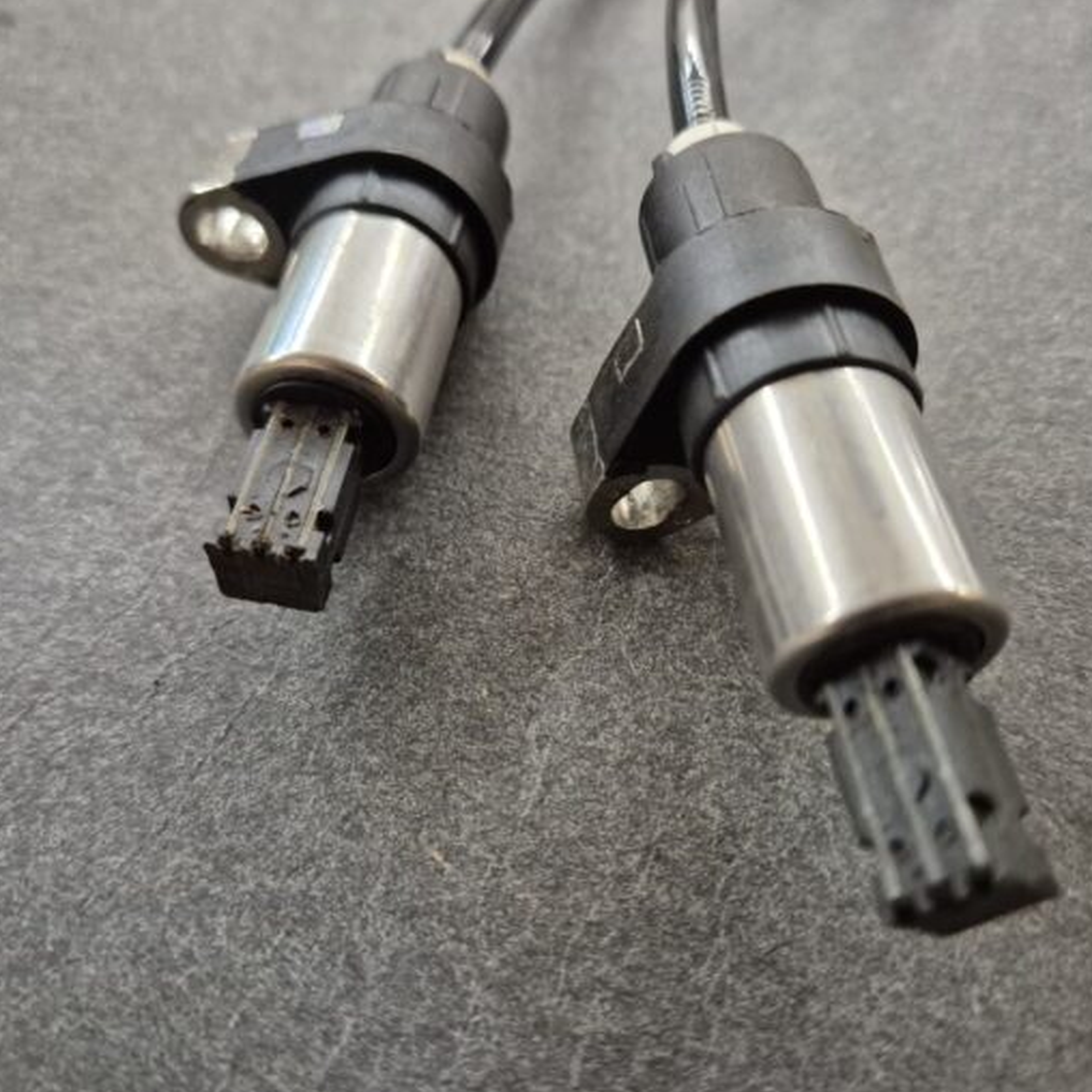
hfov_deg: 57.3
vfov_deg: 57.3
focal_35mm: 28
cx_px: 565
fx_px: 999
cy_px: 554
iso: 1250
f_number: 1.8
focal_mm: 5.4
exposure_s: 1/100
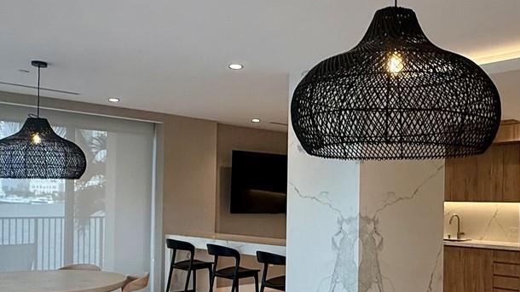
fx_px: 551
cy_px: 198
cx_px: 355
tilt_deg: -2.0
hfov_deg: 49.4
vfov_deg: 29.5
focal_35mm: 40
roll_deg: -0.4
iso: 100
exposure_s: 1/120
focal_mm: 2.22
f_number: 2.2
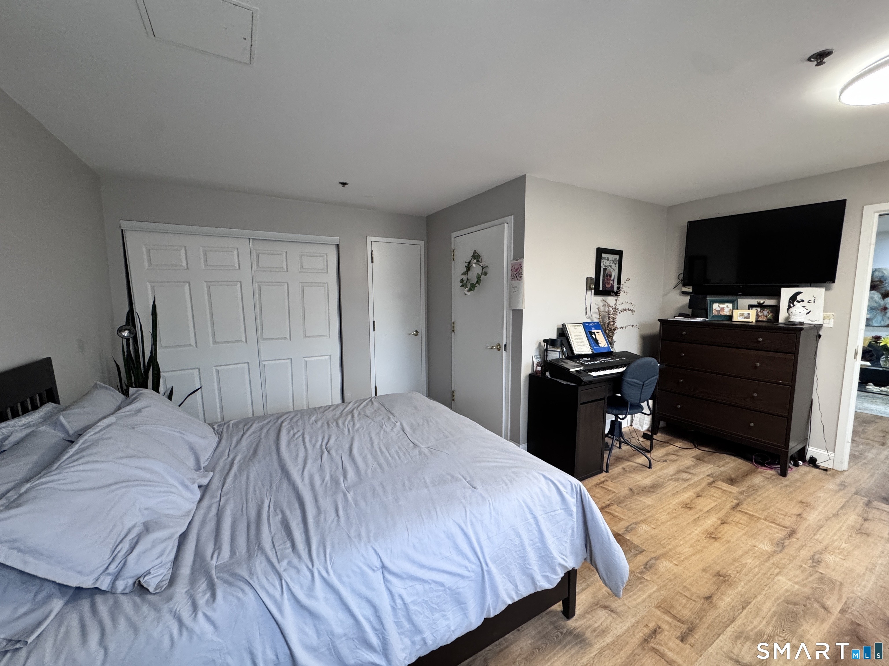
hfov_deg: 102.1
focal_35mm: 14
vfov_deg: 85.7
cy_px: 333
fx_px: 360
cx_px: 444
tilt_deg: -6.7
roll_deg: -0.2
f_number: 2.2
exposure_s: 1/60
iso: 400
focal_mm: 2.22
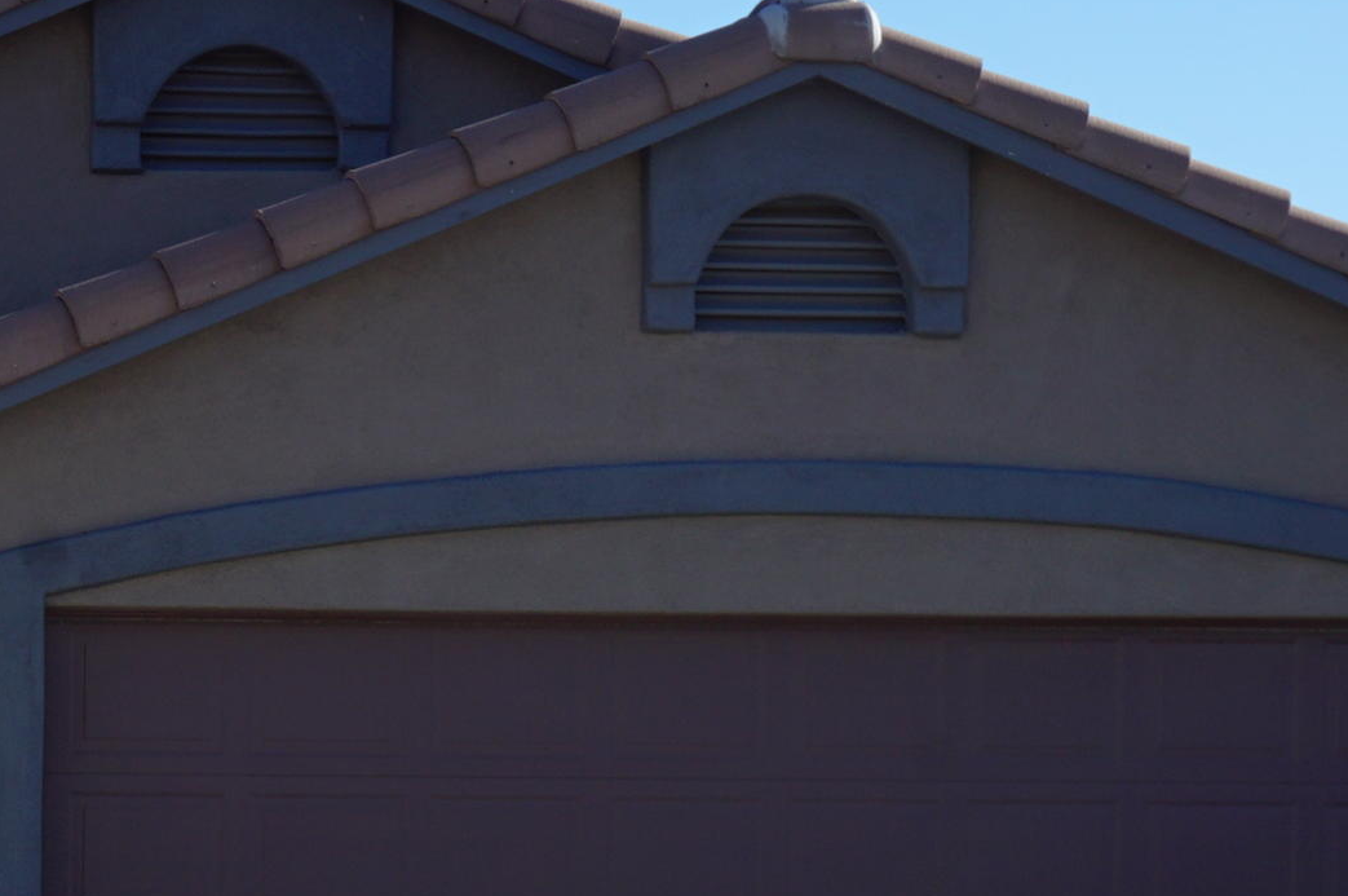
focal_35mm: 142
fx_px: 5328
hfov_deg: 13.9
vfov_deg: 9.5
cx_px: -381
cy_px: 992
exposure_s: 1/125
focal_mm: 33
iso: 100
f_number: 11
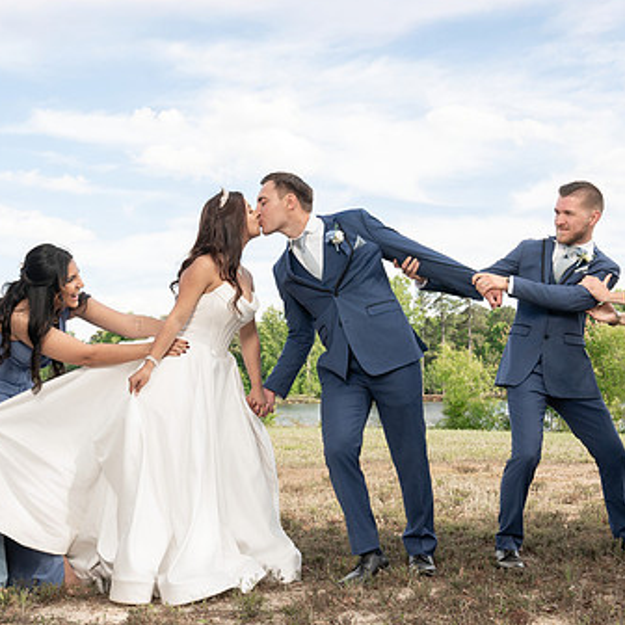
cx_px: 318
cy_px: 332
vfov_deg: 38.3
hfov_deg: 38.3
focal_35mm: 44
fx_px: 899
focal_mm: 30
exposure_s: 1/200
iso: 100
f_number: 5.6
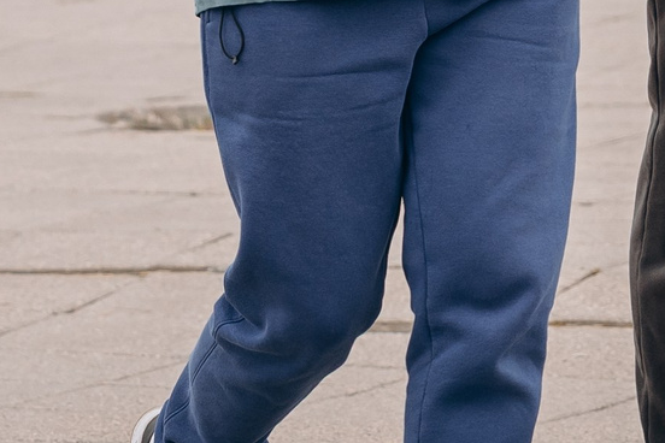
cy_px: -319
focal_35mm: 392
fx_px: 7241
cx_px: 658
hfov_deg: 5.2
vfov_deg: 3.5
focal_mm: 80
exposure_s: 1/800
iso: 400
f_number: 4
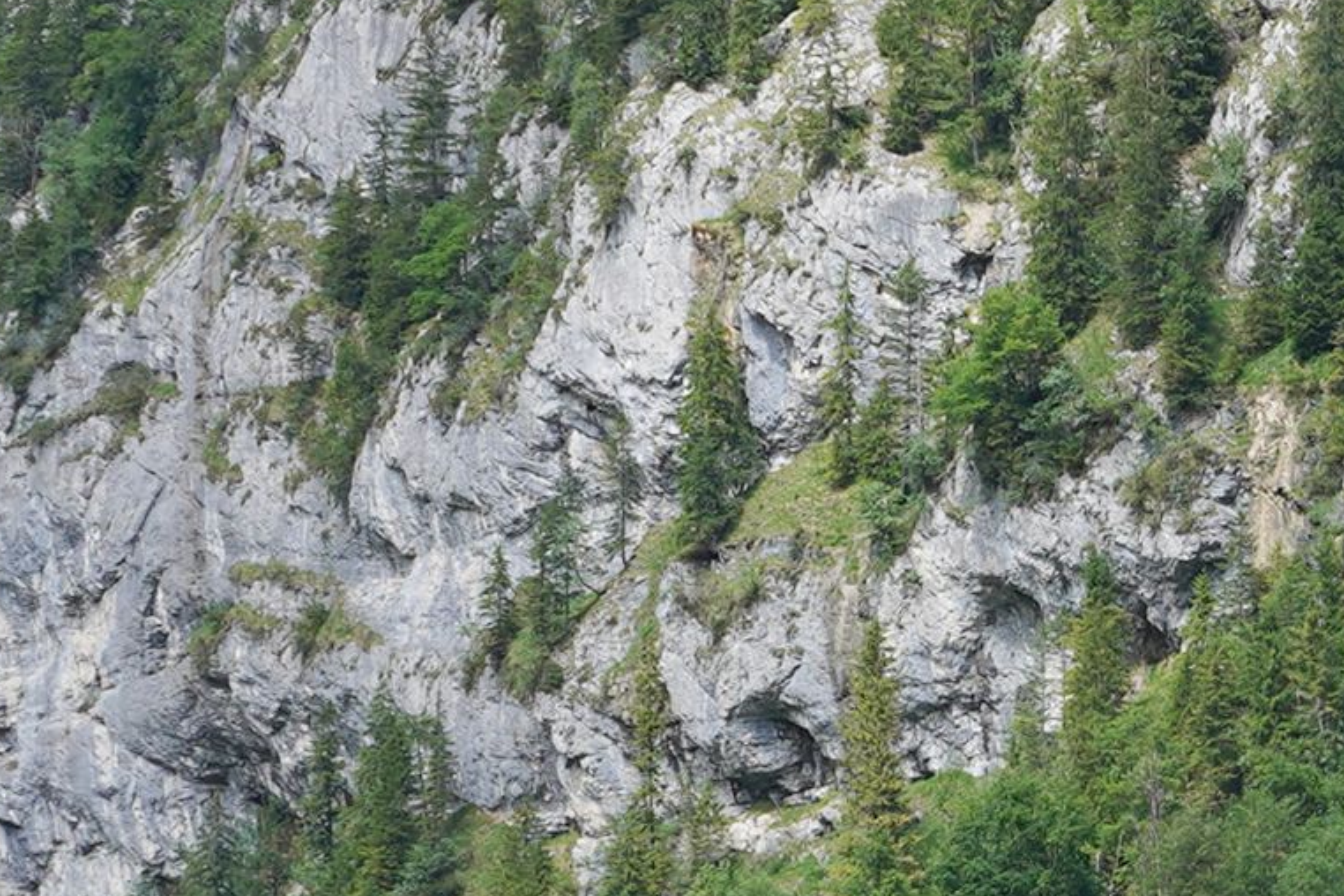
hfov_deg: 26.9
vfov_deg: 20.1
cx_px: 1741
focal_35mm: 63
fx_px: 2352
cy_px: 1097
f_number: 8
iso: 100
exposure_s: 1/100
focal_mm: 24
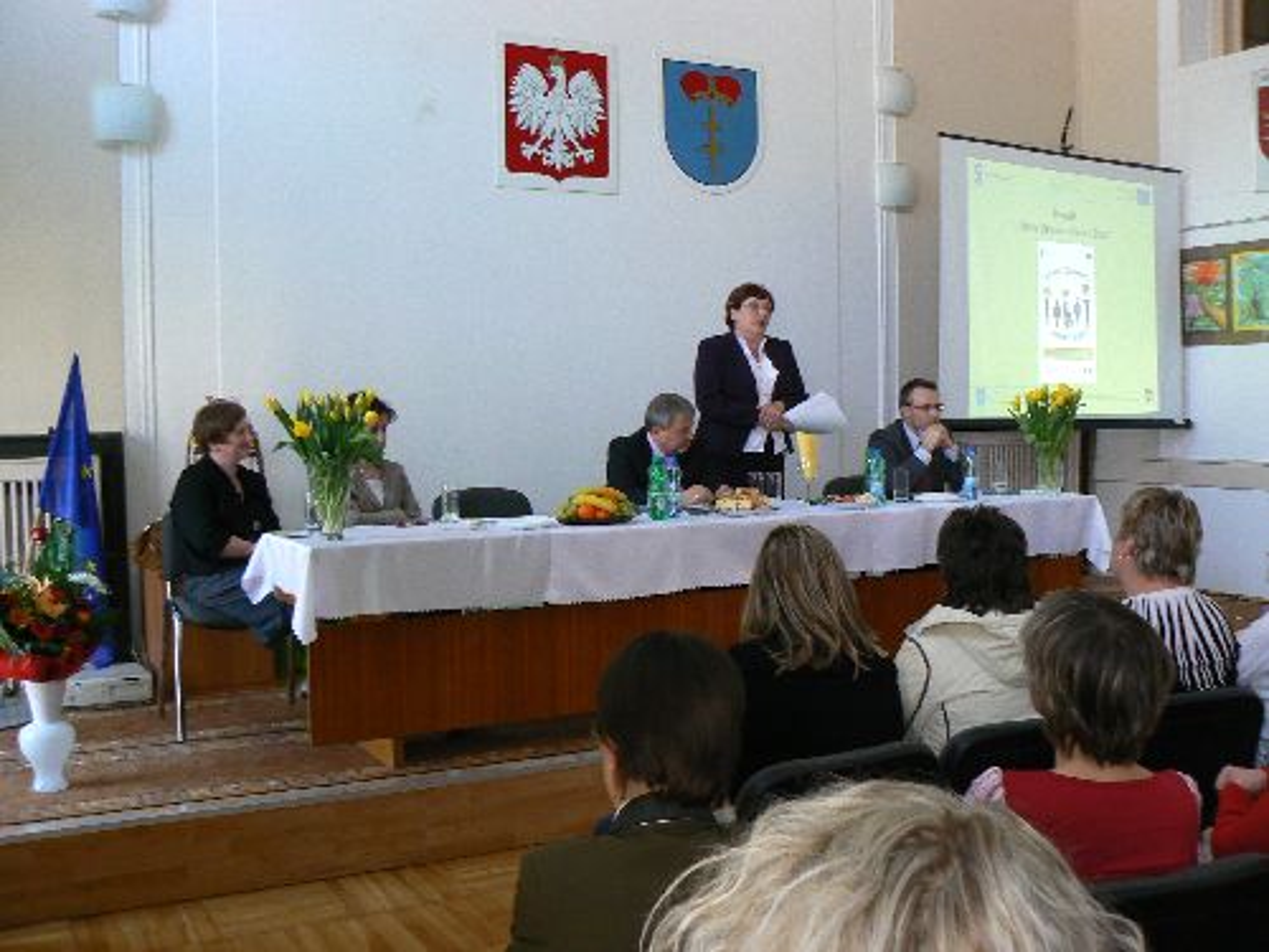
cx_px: 634
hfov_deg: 51.4
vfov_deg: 39.7
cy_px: 476
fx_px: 1320
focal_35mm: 36
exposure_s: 1/30
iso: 160
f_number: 2.8
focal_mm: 6
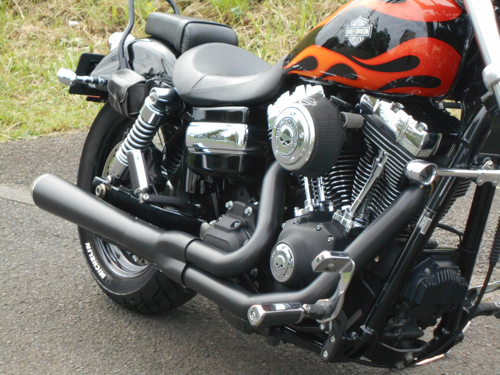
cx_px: 250
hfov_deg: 22.8
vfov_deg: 17.2
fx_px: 1242
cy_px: 188
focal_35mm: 86
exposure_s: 1/250
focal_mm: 15.4
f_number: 6.3
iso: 280
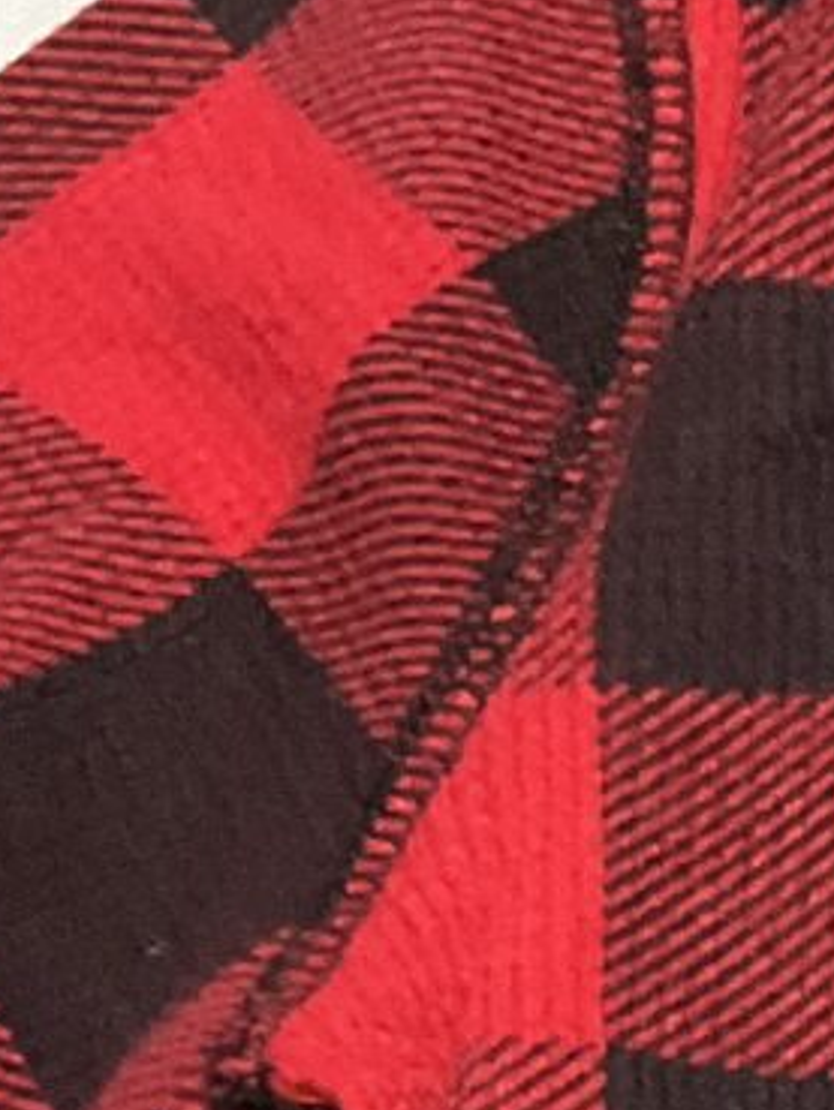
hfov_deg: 6.9
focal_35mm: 201
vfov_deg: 9.6
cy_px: 1612
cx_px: 2222
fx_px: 6453
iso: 160
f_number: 1.8
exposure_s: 1/60
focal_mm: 3
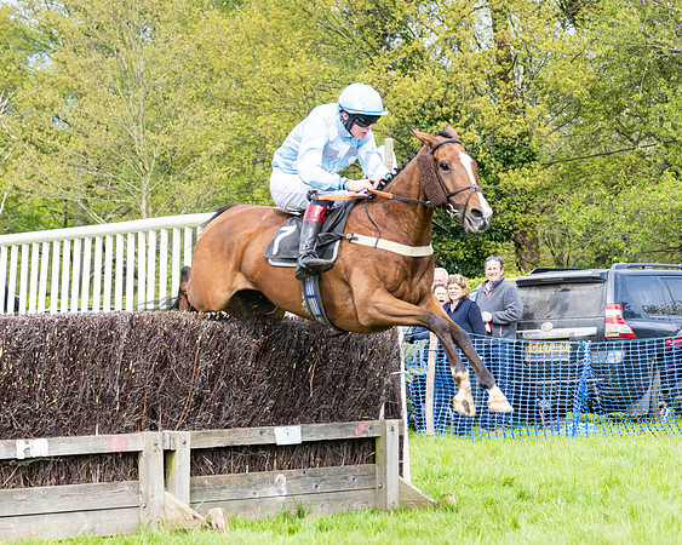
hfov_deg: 12.6
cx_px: 471
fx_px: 3090
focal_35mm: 153
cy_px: 248
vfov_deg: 10.1
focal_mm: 79
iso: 640
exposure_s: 1/2500
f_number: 4
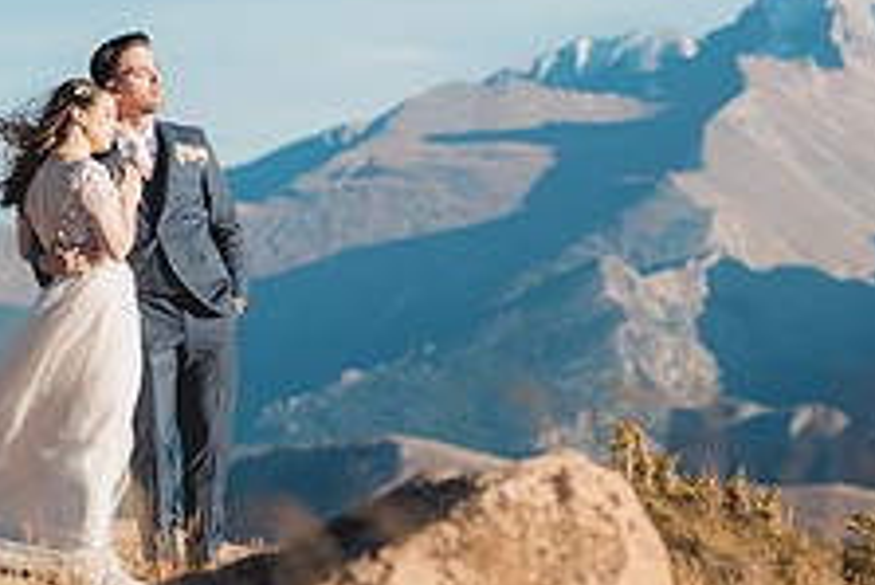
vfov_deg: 6.0
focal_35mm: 230
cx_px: 663
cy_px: 41
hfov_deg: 8.9
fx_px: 5594
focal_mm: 85
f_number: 2.8
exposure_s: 1/2000
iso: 125
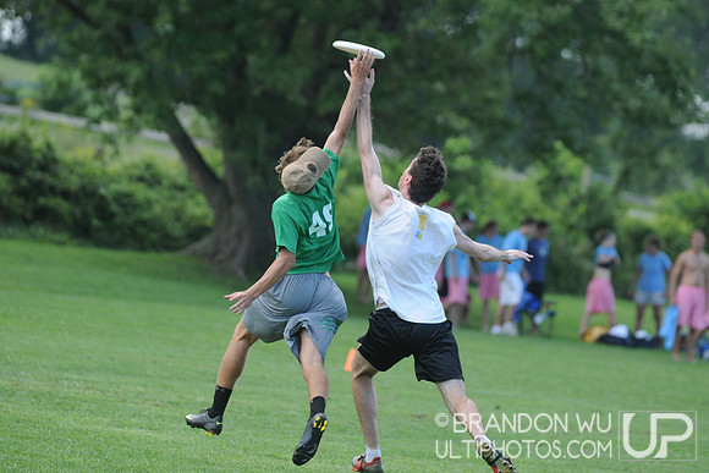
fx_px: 4284
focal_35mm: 218
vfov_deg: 6.3
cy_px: 236
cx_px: 354
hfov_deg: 9.5
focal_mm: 145
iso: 320
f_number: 2.8
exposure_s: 1/1000
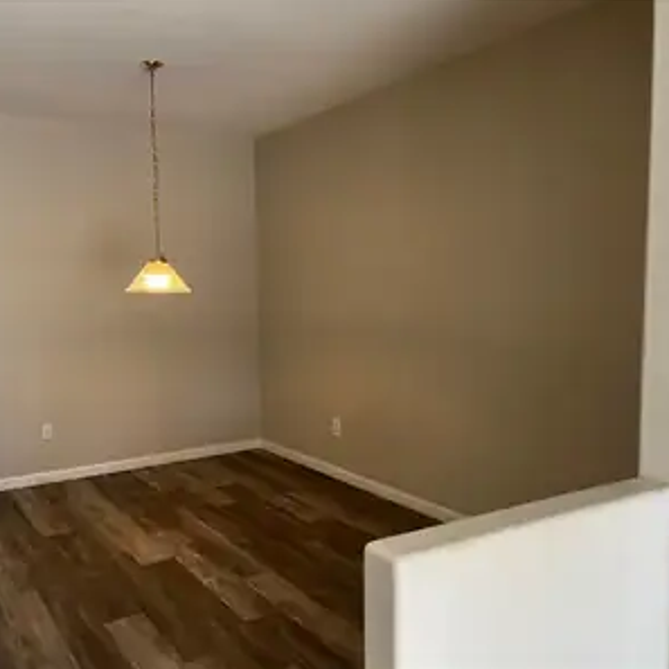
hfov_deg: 52.1
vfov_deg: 52.5
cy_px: 333
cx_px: 257
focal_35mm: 31
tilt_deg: -5.2
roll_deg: +1.1
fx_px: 678
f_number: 1.5
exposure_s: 1/120
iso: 125
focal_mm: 5.7
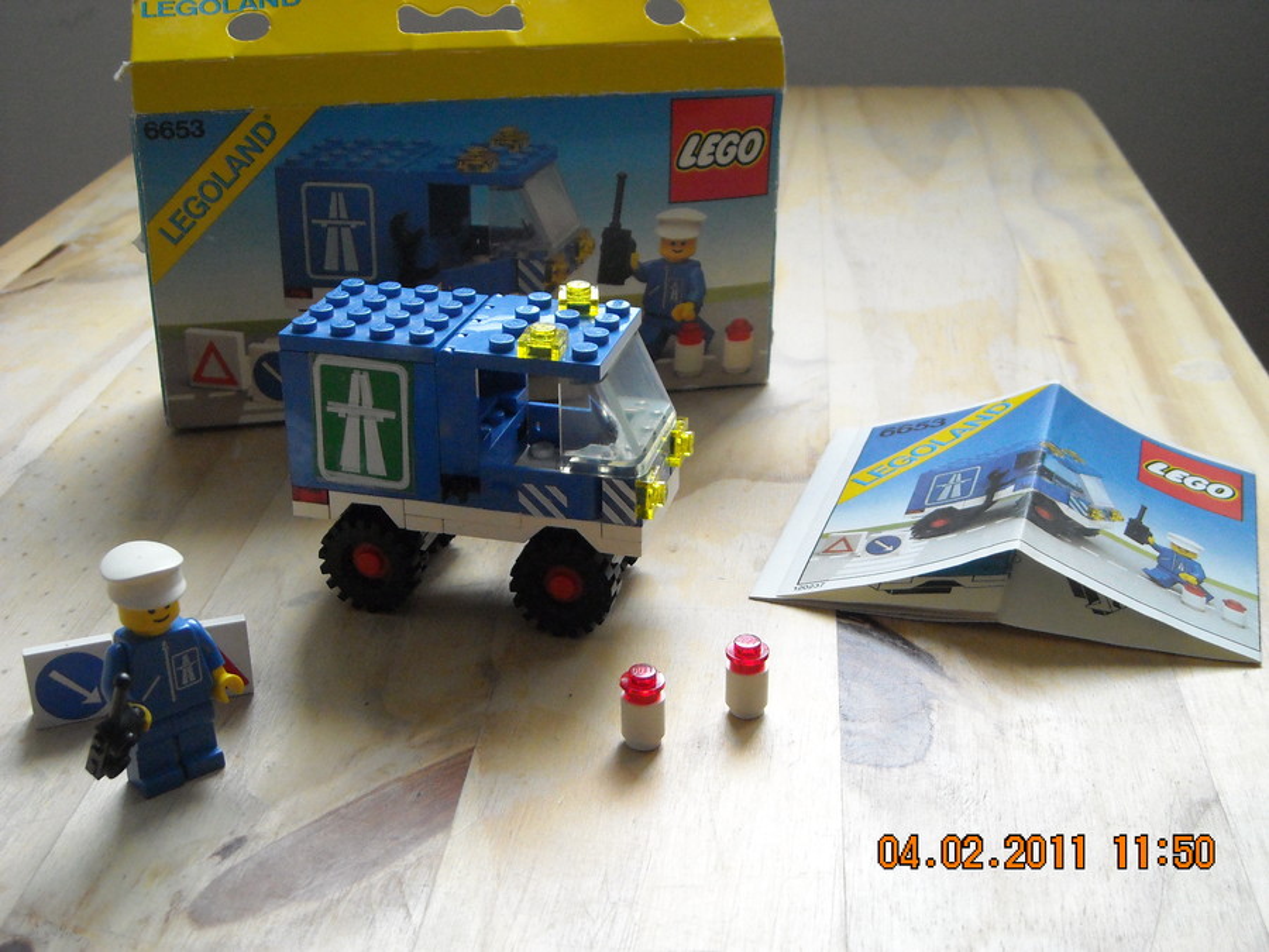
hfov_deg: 38.9
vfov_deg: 29.7
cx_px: 634
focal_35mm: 49
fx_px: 1796
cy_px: 476
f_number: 3.2
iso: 417
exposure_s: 1/148
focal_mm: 7.92
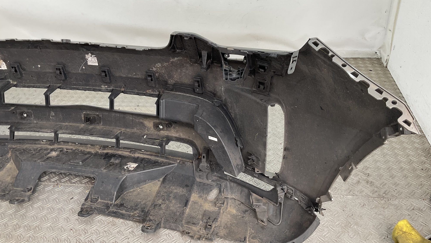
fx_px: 366
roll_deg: +2.1
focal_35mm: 32
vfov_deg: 36.7
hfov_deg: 61.0
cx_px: 213
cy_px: 128
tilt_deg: -34.9
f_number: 1.8
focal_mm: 3
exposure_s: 1/120
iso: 25
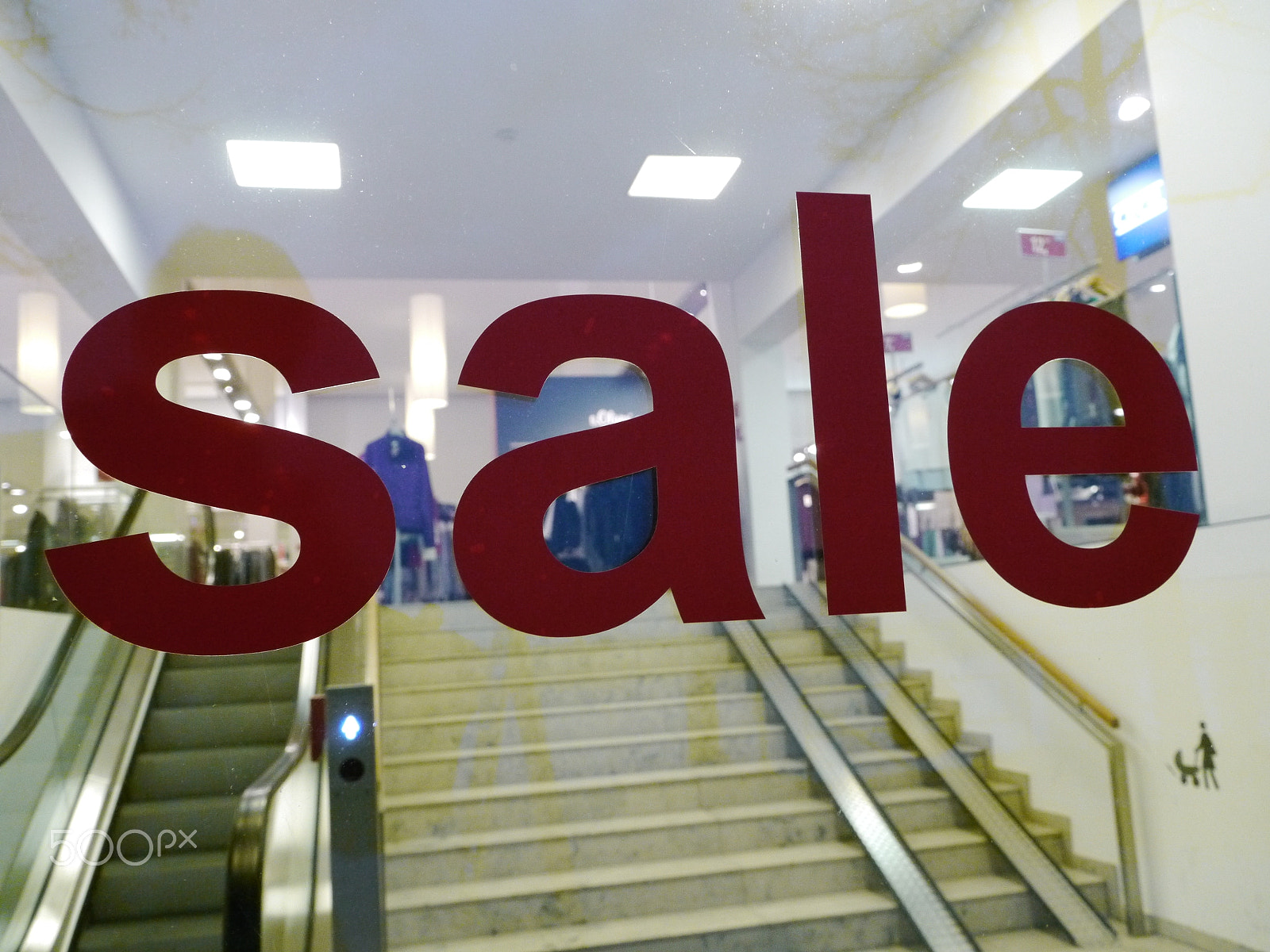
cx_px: 635
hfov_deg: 54.0
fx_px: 1247
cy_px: 476
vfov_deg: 41.8
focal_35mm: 34
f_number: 5
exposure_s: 1/30
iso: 1600
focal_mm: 17
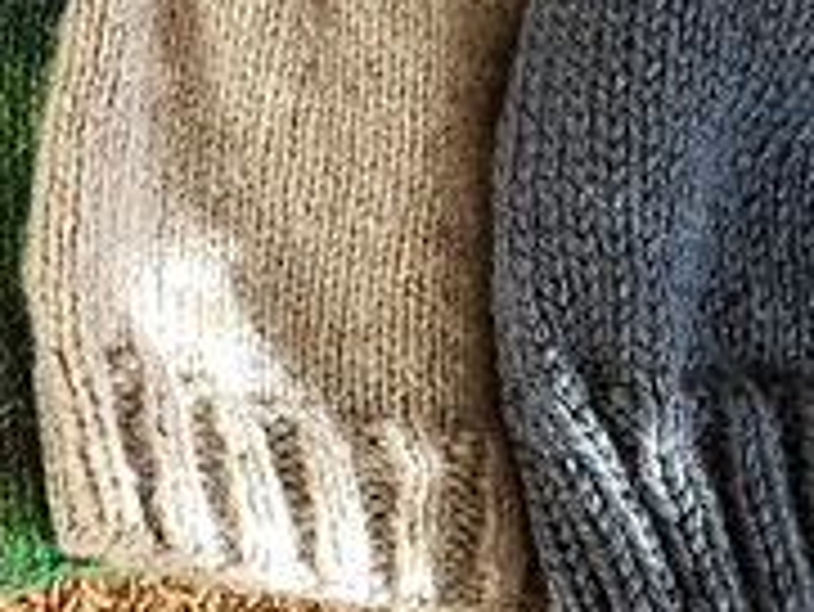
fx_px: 2165
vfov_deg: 16.0
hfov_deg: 20.5
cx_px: -45
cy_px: 189
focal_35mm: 92
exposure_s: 1/37
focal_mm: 4.3
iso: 250
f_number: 1.5
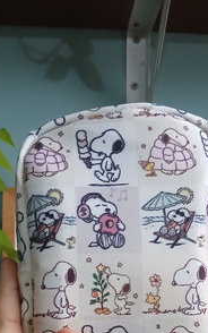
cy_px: 293
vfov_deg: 37.9
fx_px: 453
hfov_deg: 25.8
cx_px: 120
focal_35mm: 50
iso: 500
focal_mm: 3.98
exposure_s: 1/25
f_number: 1.8
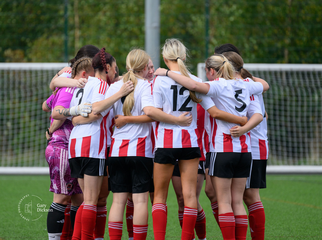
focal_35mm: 429
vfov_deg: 3.5
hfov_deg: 4.6
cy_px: 102
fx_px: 3981
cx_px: 144
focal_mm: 340
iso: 500
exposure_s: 1/1000
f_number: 5.3
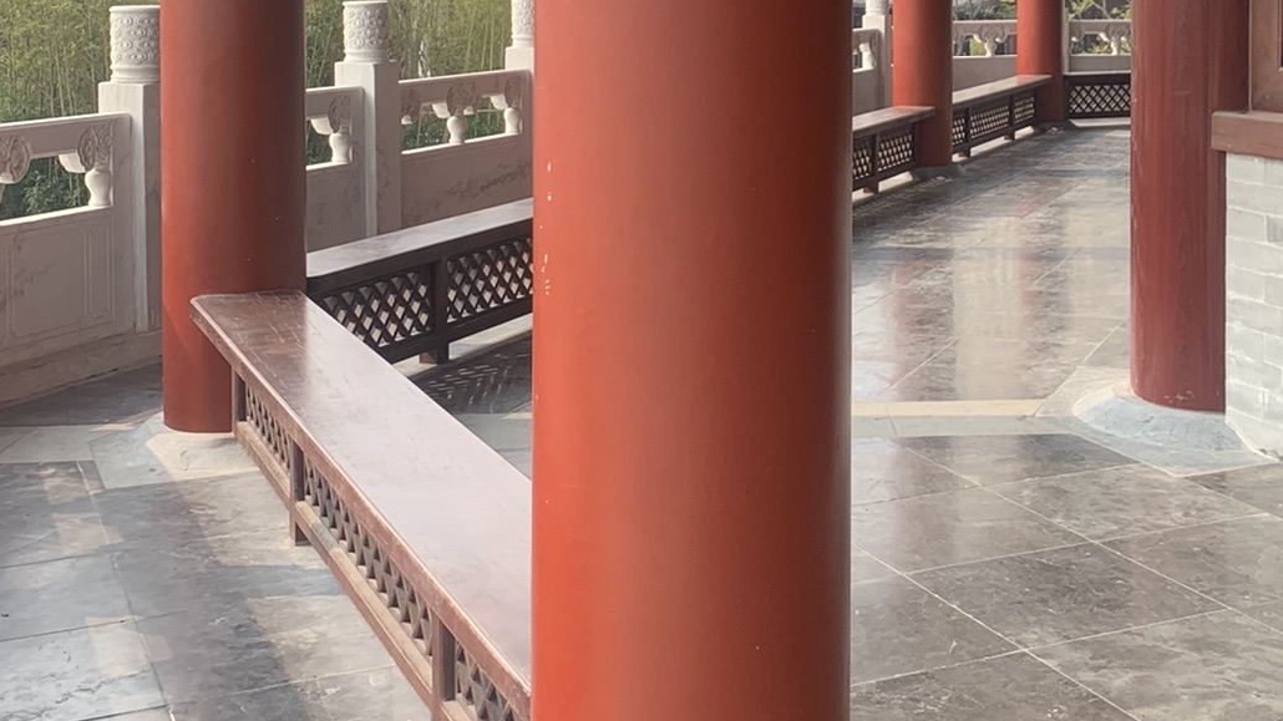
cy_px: 36
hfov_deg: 37.4
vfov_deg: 21.2
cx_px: 863
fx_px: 1871
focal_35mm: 55
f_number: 1.8
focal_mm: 4.25
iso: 25
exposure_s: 1/683
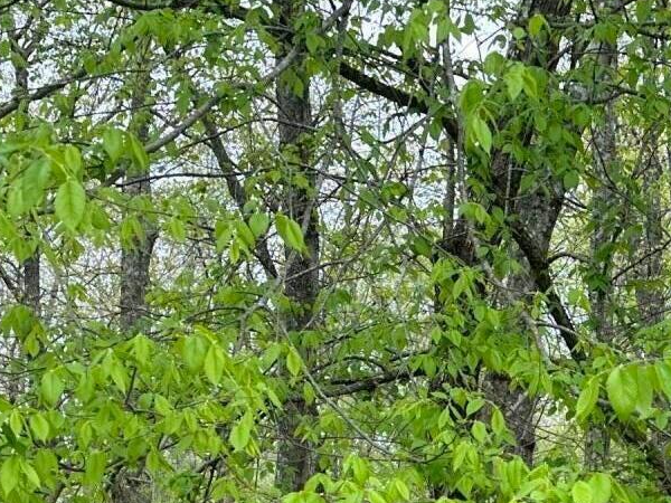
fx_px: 1551
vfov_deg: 17.0
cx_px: 441
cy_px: 703
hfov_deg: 24.3
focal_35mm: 80
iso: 80
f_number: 1.78
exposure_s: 1/773
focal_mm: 6.86
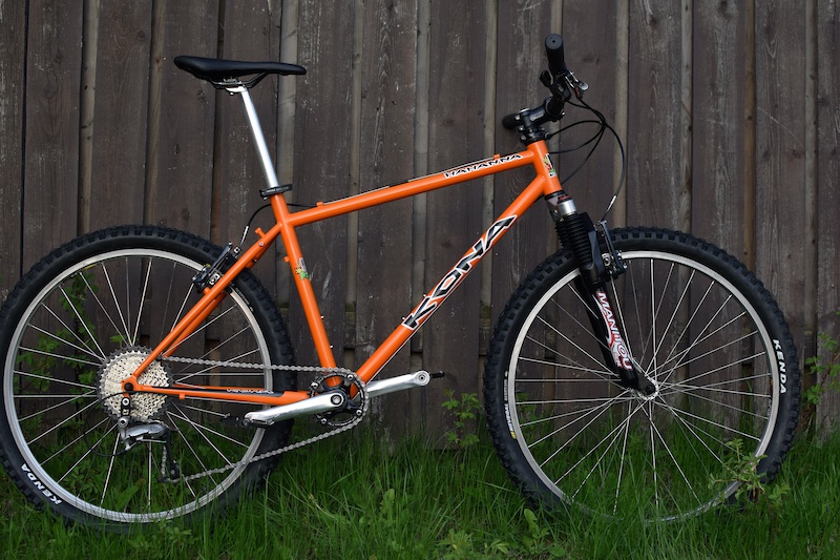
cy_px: 280
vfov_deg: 25.7
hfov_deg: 37.9
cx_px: 420
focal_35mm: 52
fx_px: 1225
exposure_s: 1/250
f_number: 4
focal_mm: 35
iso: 400
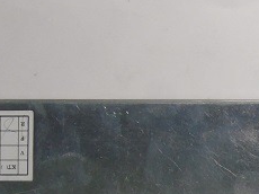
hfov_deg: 16.7
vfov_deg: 12.9
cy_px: 253
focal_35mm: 111
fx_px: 830
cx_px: 337
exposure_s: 1/20
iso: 200
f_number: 5.9
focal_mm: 6.1
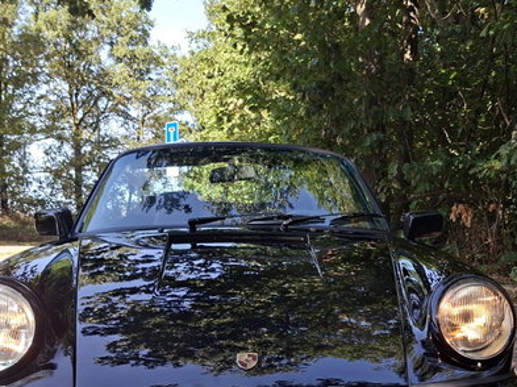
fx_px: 671
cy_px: 346
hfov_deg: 41.8
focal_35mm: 45
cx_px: 322
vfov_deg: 30.7
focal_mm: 5.54
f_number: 1.8
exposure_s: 1/470
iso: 50
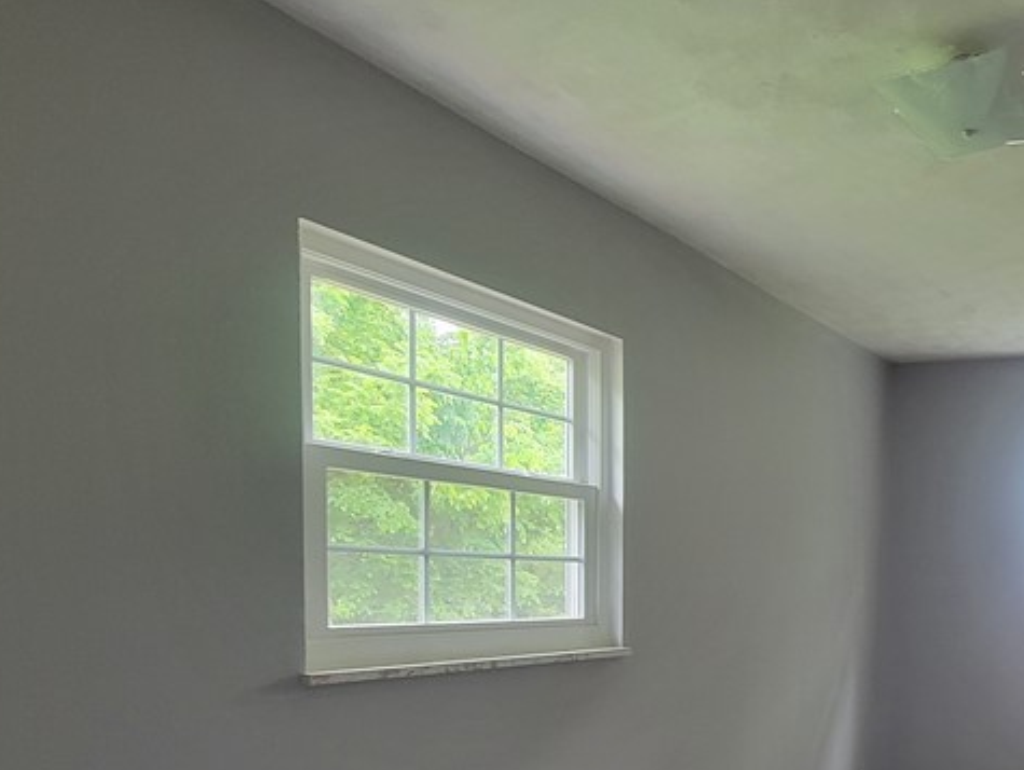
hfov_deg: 53.3
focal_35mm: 28
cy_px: 632
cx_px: 968
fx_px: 829
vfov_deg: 46.8
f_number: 2.2
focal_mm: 2.2
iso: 160
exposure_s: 1/60
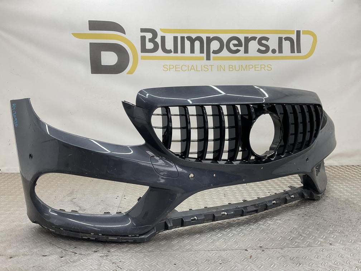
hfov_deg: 61.7
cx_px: 180
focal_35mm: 29
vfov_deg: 48.2
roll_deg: -0.8
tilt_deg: -8.3
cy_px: 136
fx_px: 302
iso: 25
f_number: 1.8
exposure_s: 1/100
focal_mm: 3
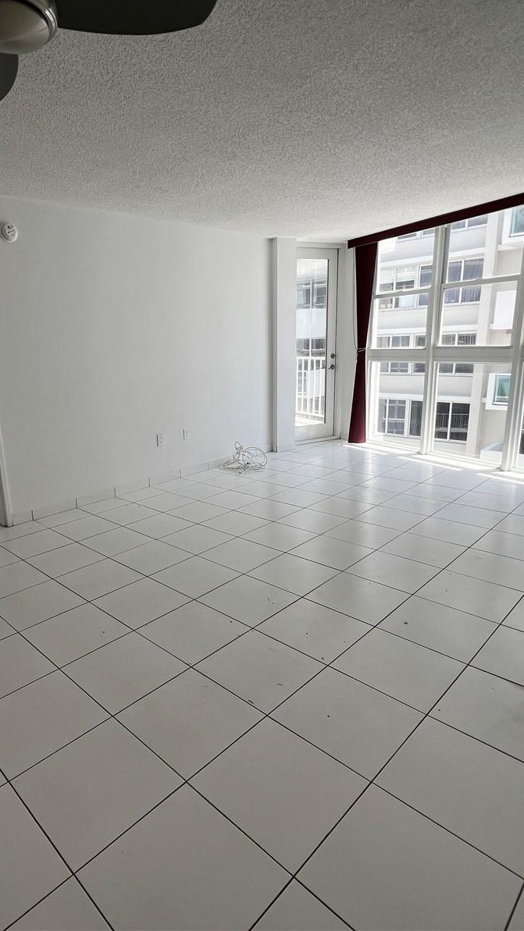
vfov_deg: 89.6
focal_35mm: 19
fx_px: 469
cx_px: 179
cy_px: 464
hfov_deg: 57.2
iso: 32
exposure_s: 1/156
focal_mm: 1.57
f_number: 1.8
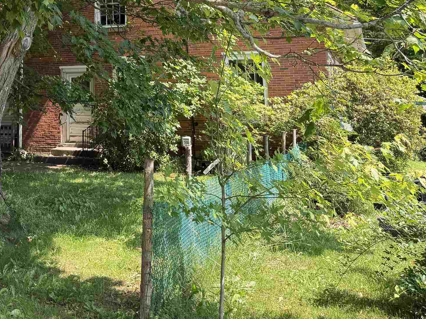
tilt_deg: +9.8
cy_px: 7
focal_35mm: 50
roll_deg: +0.0
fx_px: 615
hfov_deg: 35.8
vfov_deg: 27.6
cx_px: 39
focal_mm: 6.76
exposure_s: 1/580
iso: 80
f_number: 1.78
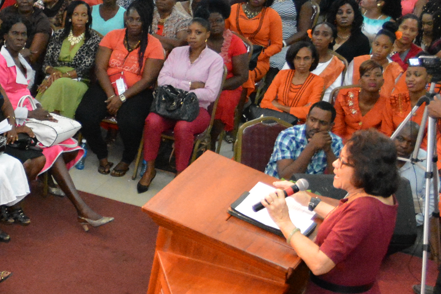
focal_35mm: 147
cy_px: 340
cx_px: -222
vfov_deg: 9.2
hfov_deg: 13.2
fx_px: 1800
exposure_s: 1/100
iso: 4000
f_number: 3.8
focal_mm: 26
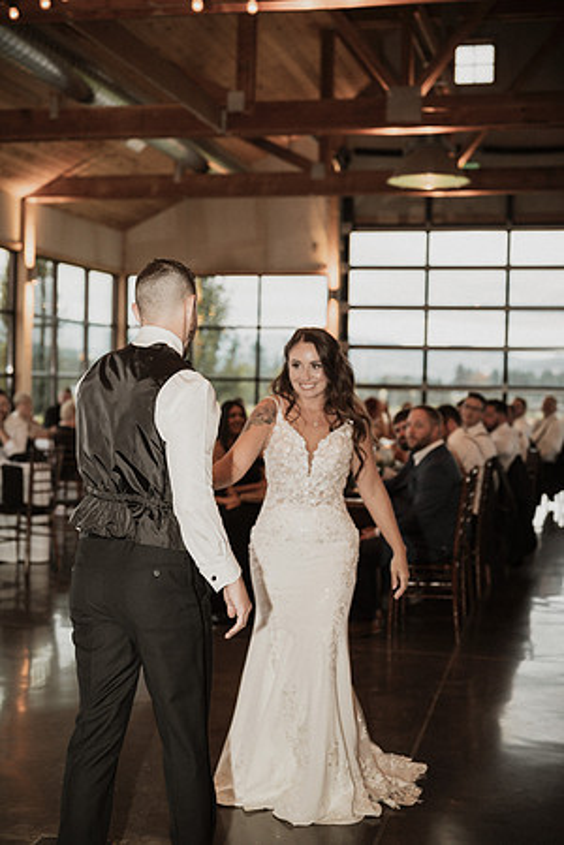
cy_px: 422
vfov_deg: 39.6
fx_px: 1175
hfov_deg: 27.0
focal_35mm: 50
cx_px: 282
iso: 500
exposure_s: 1/100
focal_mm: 50
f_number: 2.8
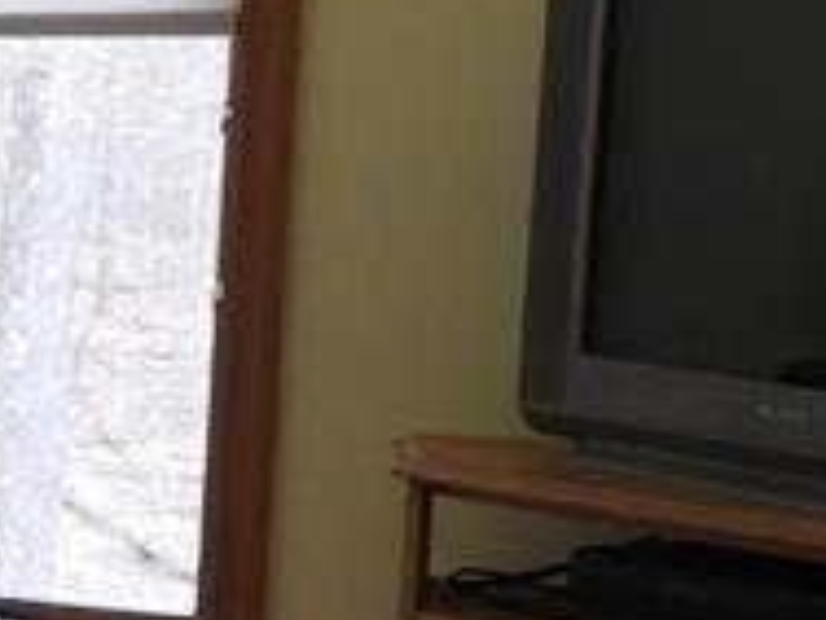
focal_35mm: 131
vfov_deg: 11.3
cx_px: -1296
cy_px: 435
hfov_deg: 11.7
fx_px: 3126
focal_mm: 4.3
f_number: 3.3
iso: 250
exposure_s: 1/30
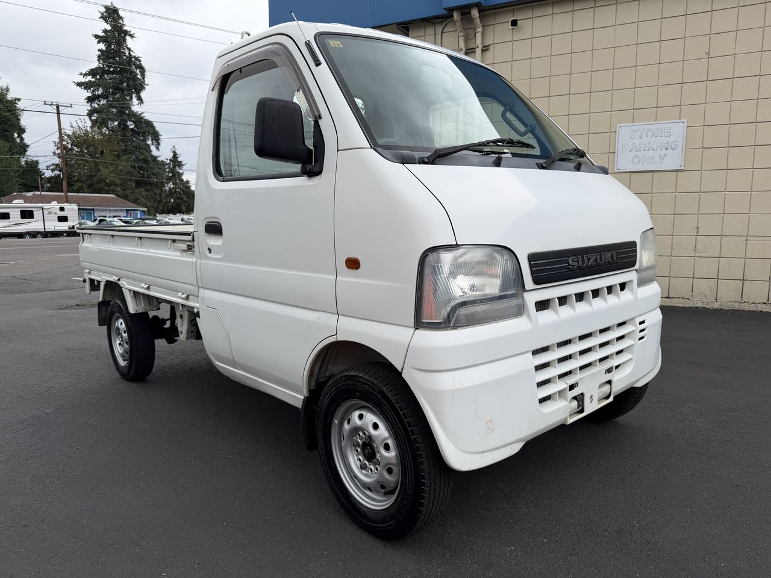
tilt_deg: -8.1
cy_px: 289
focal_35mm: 24
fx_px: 535
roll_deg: +0.8
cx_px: 386
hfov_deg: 71.6
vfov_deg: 56.8
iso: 80
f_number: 1.78
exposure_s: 1/1901
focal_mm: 6.76
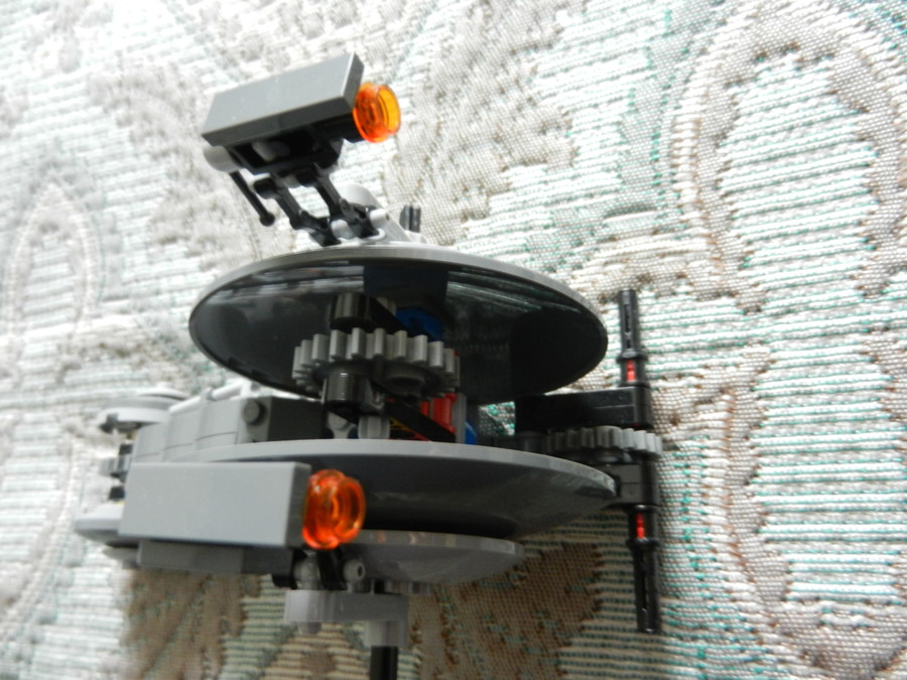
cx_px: 454
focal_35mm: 25
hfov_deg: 69.4
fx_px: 655
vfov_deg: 54.9
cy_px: 340
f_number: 3.5
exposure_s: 1/2.5
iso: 400
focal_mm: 4.5
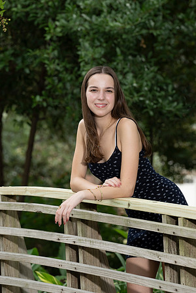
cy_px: 146
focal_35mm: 200
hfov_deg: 6.9
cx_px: 98
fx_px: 1633
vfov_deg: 10.3
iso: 1000
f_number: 8
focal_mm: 200
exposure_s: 1/200
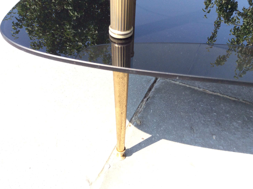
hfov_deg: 56.9
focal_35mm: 32
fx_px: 234
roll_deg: -1.6
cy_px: 94
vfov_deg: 44.1
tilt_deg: -44.2
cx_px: 126
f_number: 2.4
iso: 32
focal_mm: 3.3
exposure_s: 1/733
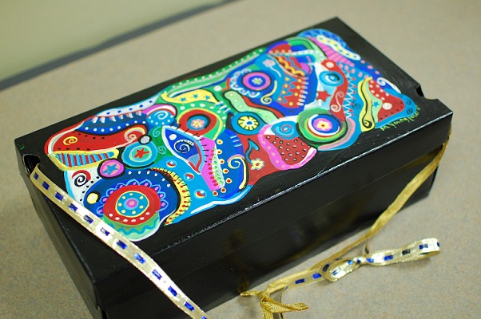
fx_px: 701
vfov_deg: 25.7
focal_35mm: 52
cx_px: 240
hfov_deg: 37.9
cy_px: 160
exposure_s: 1/40
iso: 200
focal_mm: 35
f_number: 2
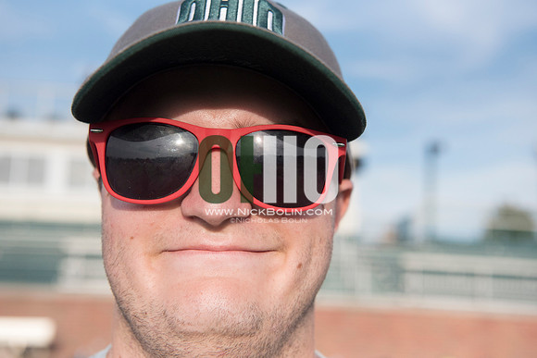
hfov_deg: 38.2
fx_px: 776
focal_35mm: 52
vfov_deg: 26.0
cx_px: 268
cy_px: 179
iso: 800
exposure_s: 1/4000
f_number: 5.6
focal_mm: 52
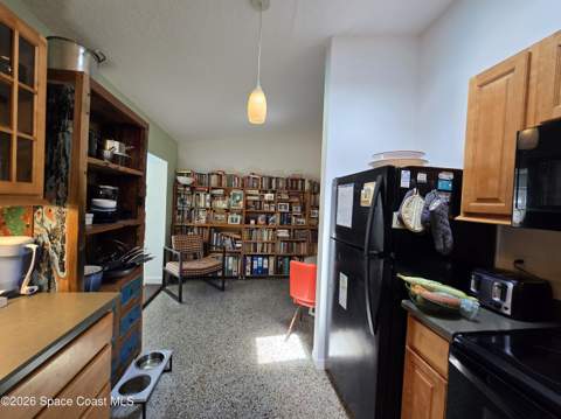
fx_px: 210
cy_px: 210
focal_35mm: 13
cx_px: 280
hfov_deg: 106.2
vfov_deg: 89.8
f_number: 2.2
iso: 125
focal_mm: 2.2
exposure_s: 1/60
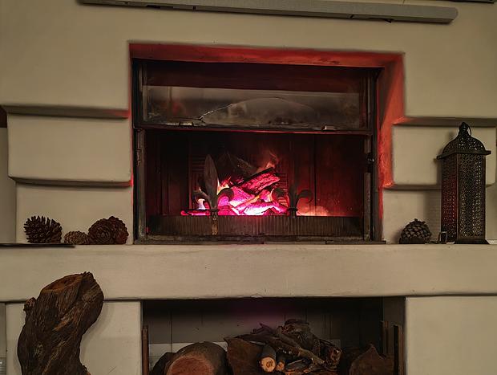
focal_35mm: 24
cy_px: 188
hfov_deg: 71.5
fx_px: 345
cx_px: 248
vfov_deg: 56.9
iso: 12800
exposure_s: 1/10
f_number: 1.9
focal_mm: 6.12
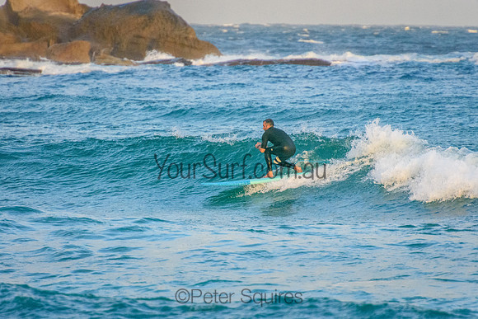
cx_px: 239
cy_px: 160
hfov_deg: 3.4
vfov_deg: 2.2
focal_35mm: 615
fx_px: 8164
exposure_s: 1/2000
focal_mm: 400
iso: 3200
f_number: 5.6
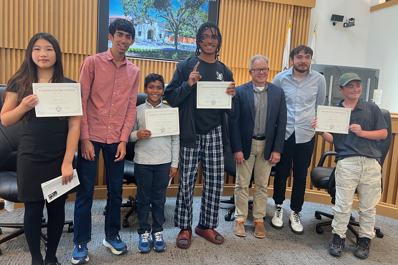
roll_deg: -3.2
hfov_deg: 65.5
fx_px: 310
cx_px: 196
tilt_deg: -5.7
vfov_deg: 46.4
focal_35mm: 28
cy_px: 122
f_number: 1.5
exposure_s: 1/60
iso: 125
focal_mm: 5.7
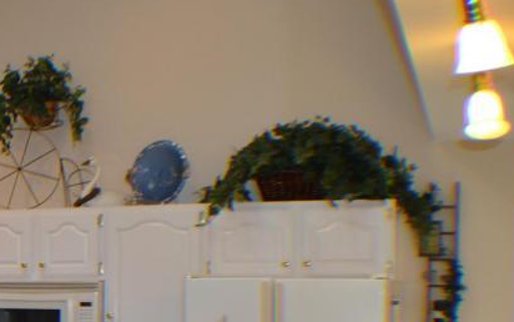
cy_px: 332
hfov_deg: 19.9
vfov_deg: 13.7
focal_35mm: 94
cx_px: -196
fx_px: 1317
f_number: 4
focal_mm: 22
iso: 500
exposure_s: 1/60
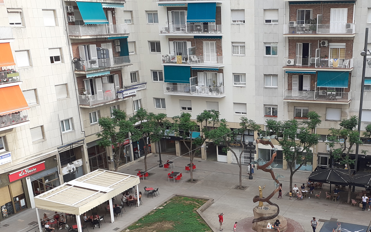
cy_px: 194
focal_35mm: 45
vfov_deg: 27.8
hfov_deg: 43.3
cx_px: 268
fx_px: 455
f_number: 1.9
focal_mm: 3.6
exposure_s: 1/453
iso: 40
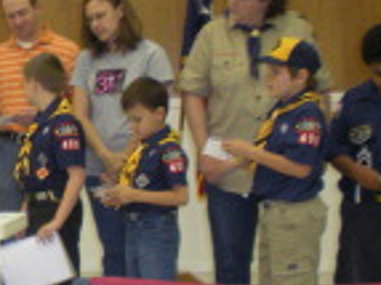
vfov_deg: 12.9
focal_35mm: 115
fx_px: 1265
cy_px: 154
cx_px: -144
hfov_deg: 16.0
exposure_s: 1/30
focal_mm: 6.3
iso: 279
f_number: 3.5
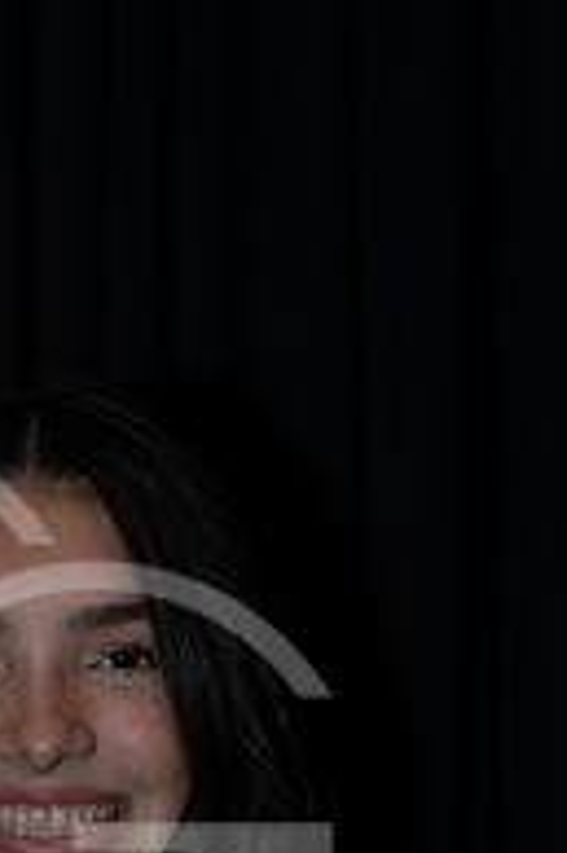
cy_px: 879
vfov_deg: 11.7
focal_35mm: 174
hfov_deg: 7.8
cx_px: 18
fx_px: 4118
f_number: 2.8
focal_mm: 50
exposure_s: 1/400
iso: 250
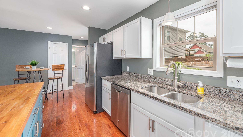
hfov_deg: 103.0
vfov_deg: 70.2
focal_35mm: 15
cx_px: 123
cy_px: 60
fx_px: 97
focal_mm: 14
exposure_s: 1/80
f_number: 8
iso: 320
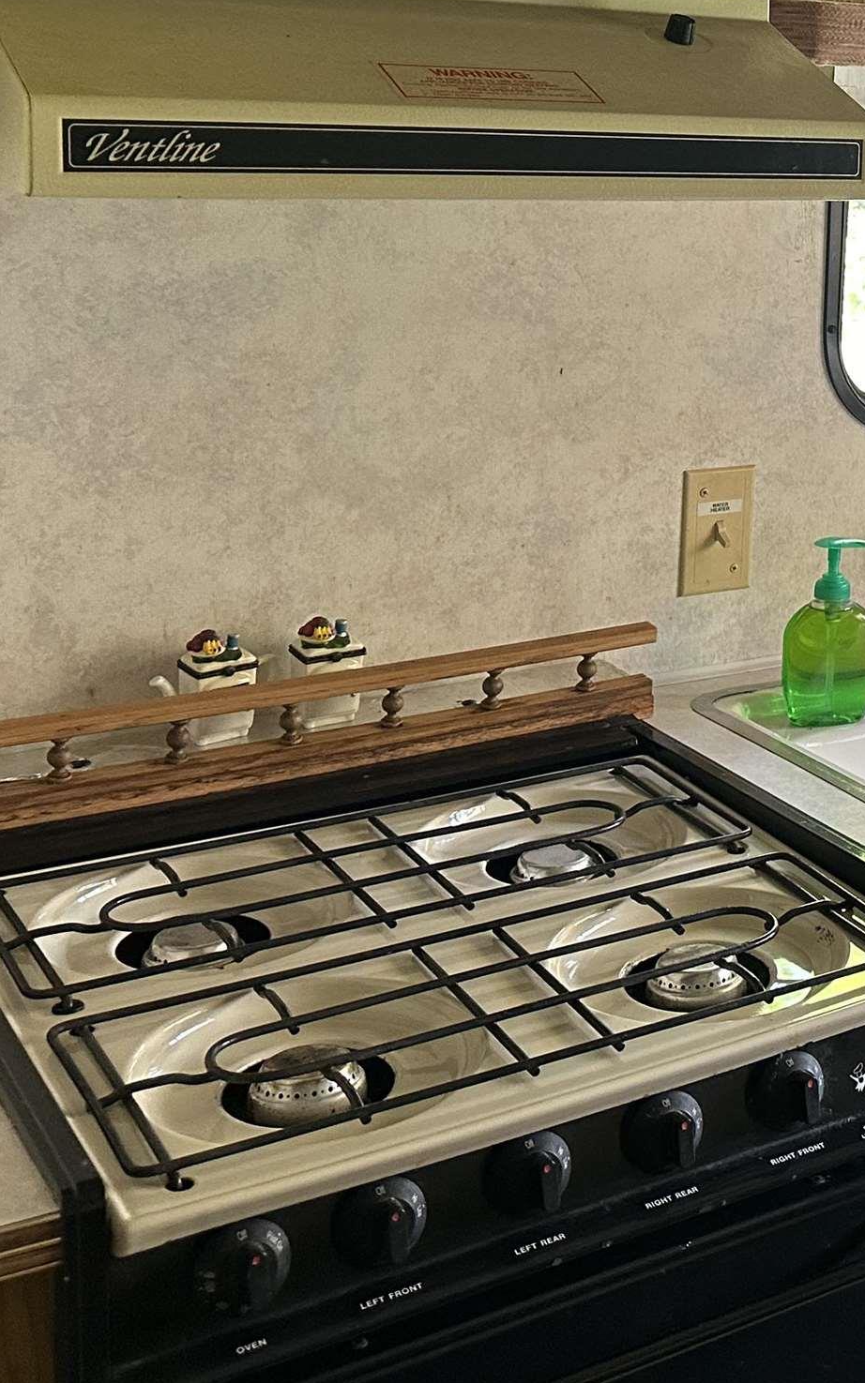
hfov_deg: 21.8
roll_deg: -3.4
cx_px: 1154
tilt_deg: -7.1
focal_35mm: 53
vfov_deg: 37.1
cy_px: 322
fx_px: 1999
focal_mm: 6.86
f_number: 1.78
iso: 320
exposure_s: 1/60
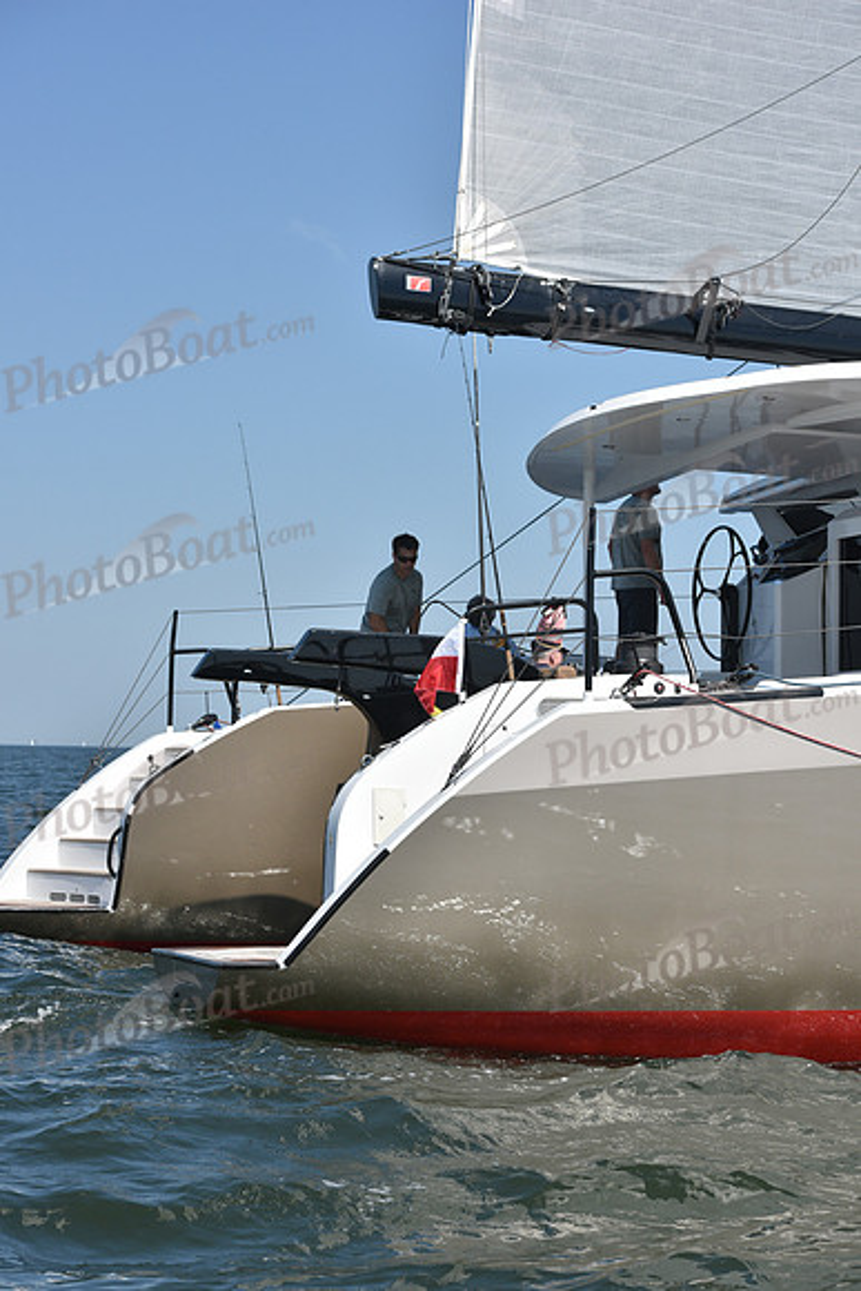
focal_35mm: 80
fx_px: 2868
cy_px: 646
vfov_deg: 25.4
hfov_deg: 17.1
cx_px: 430
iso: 250
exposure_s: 1/1250
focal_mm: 80
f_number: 8
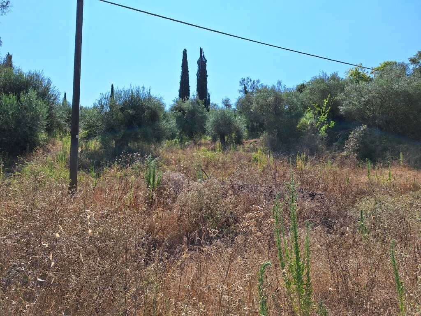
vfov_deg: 58.9
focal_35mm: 23
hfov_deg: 73.9
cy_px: 158
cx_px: 210
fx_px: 280
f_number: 1.8
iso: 40
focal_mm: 5.54
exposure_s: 1/3472
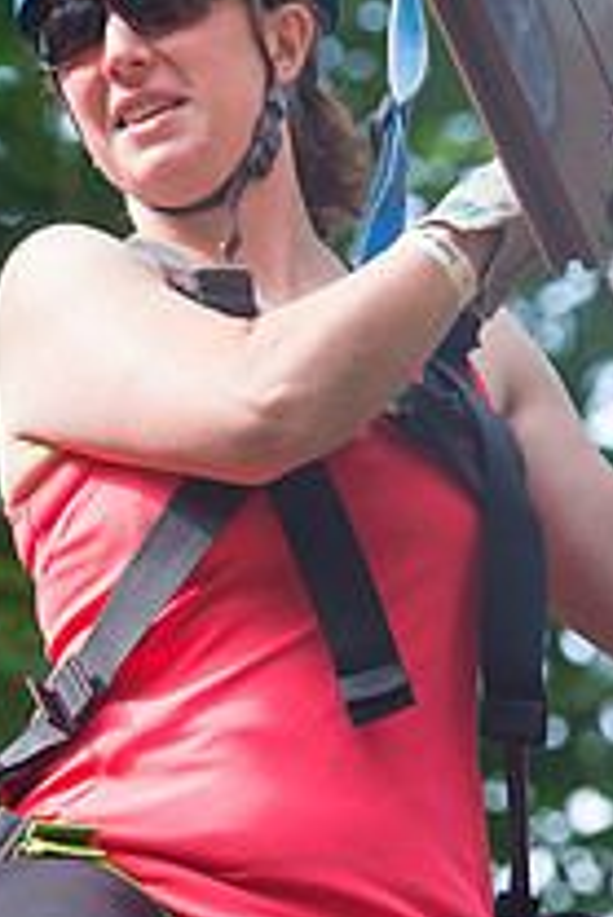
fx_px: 9638
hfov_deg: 3.6
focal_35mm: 378
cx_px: 168
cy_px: 635
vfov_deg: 5.4
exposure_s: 1/800
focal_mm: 175
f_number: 5
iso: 1250
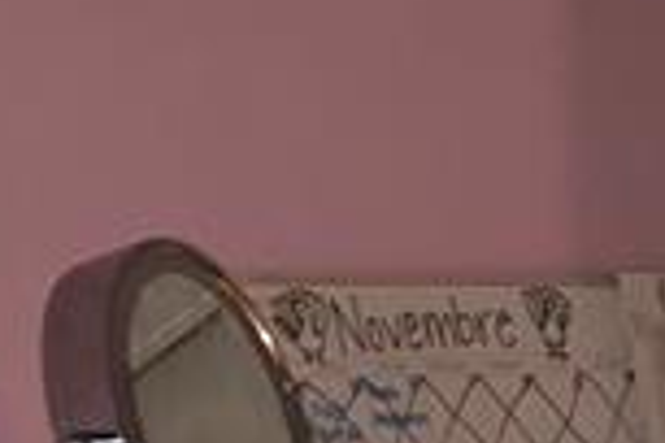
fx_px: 3731
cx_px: 1469
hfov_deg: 9.3
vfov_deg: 6.6
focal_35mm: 202
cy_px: 834
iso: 80
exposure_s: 1/6
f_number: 1.8
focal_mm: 3.99
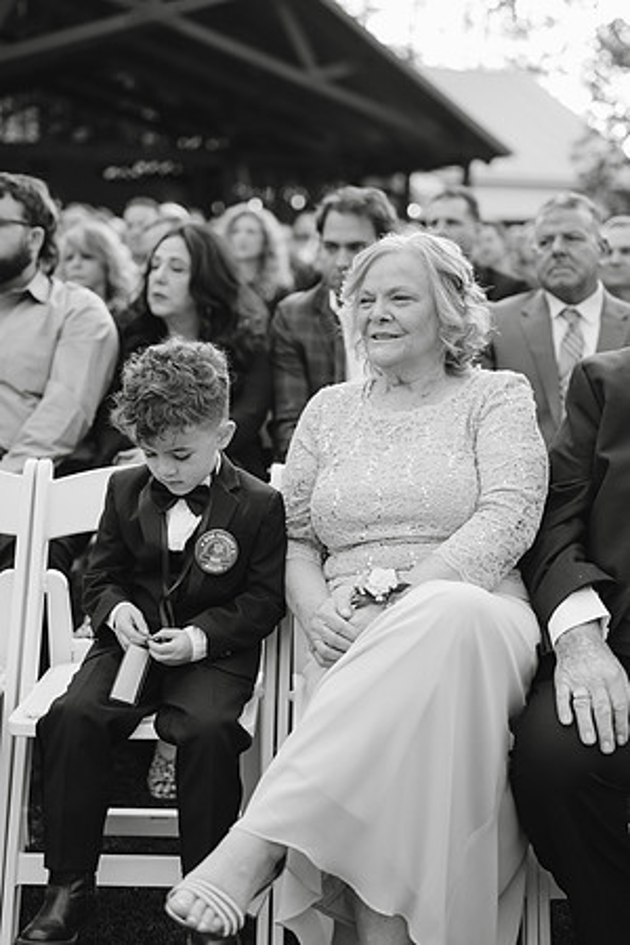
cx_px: 315
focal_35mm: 50
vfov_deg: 39.6
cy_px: 472
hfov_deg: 27.0
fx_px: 1312
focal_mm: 50
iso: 400
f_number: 2.2
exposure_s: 1/500
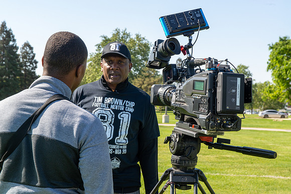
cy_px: 97
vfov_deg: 19.5
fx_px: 566
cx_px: 146
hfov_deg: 28.8
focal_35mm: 70
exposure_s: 1/160
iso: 250
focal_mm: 70
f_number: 11
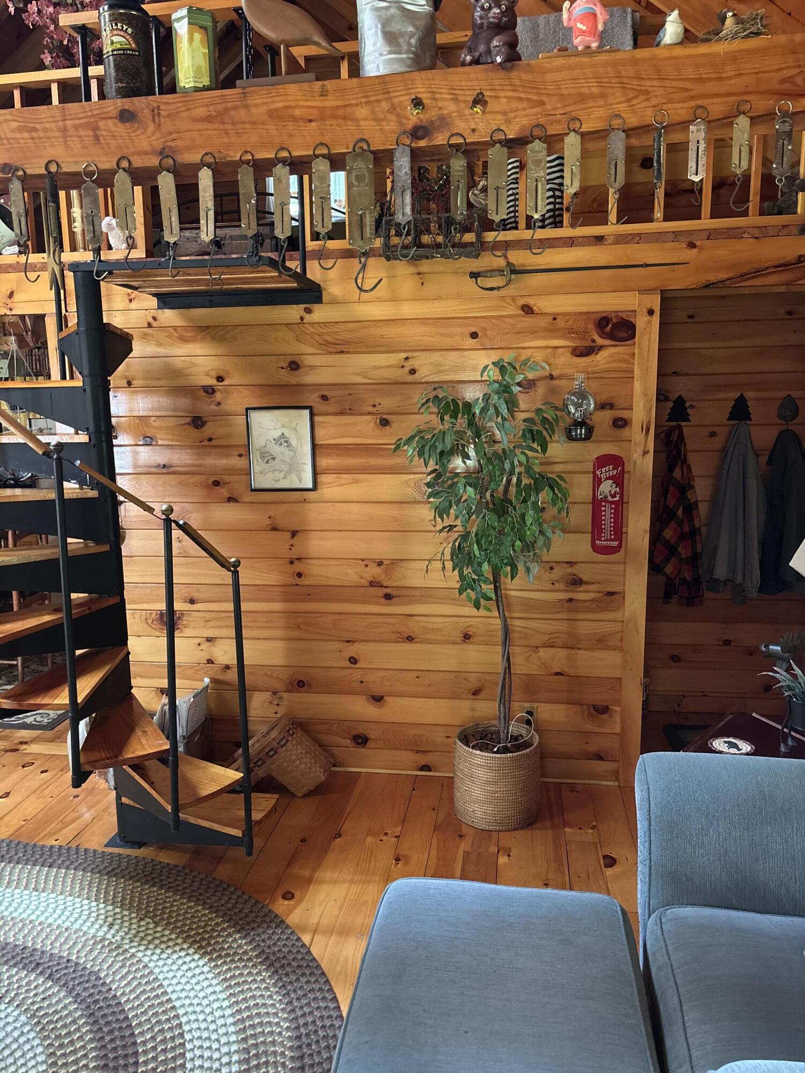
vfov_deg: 67.3
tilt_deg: -10.5
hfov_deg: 53.1
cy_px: 536
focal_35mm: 26
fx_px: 806
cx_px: 402
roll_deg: +0.7
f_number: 1.6
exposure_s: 1/35
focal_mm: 5.96
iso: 640
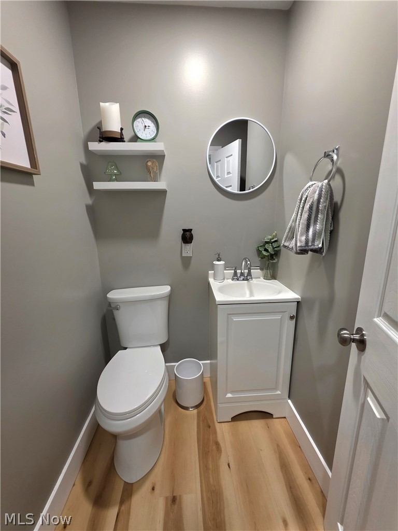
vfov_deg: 106.2
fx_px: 199
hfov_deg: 89.9
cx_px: 199
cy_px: 266
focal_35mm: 13
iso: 160
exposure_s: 1/60.2
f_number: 1.9
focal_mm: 2.2
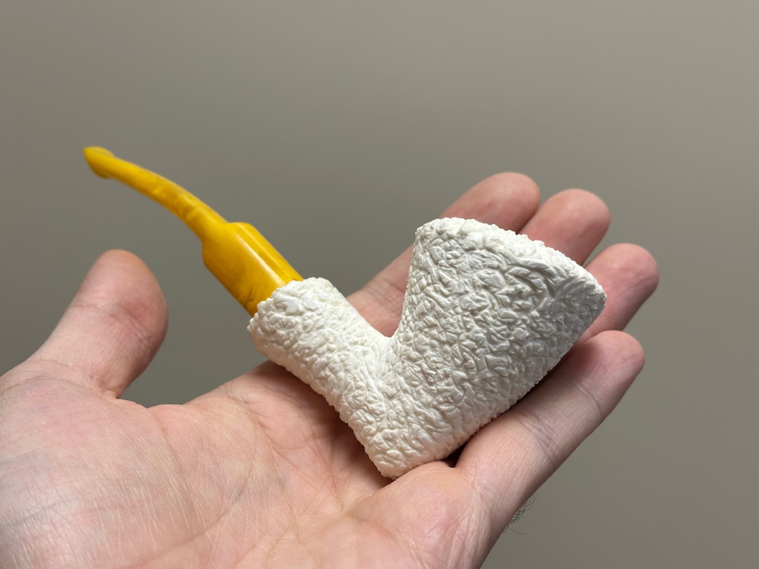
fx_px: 1052
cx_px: 380
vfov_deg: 30.3
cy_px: 284
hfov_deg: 39.7
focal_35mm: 48
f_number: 1.78
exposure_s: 1/100
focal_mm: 6.86
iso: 50
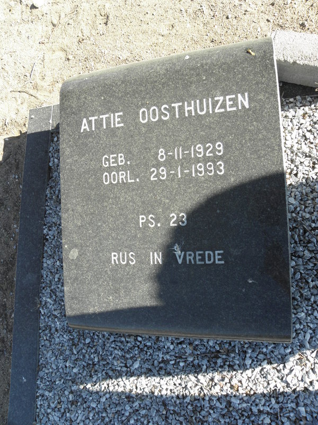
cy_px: 212
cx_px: 159
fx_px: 331
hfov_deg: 51.4
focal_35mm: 27
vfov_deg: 65.3
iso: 64
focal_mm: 4.83
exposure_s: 1/80
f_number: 5.6
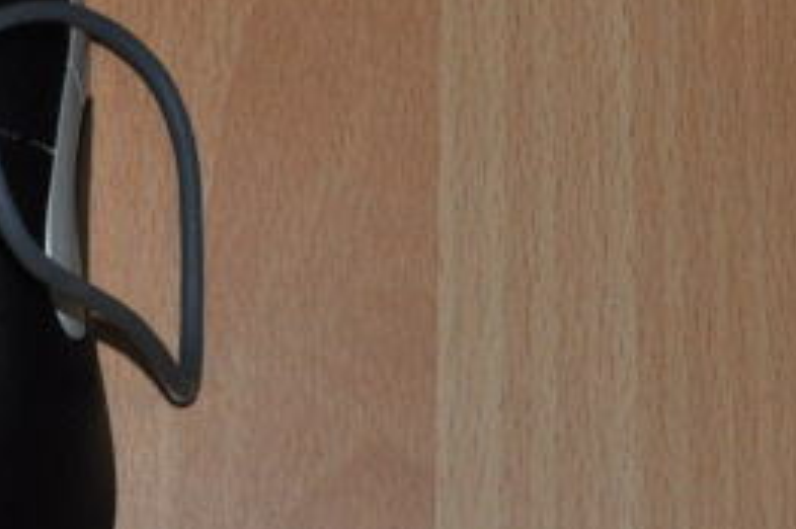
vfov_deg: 4.0
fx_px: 7465
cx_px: -36
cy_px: -119
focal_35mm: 338
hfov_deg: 6.1
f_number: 5.6
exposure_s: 1/60
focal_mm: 55
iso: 800
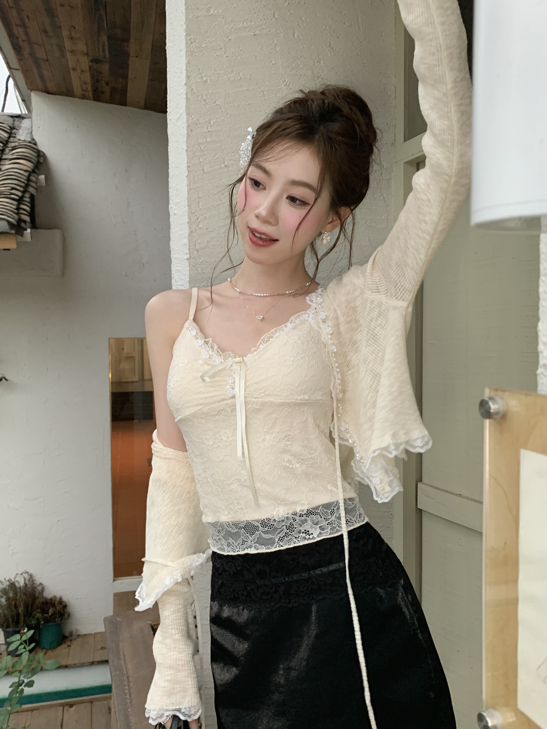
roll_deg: -0.1
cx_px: 270
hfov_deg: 45.4
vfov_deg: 58.3
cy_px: 349
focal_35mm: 31
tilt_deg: -3.3
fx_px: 653
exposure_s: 1/60
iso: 160
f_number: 1.8
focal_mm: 4.25
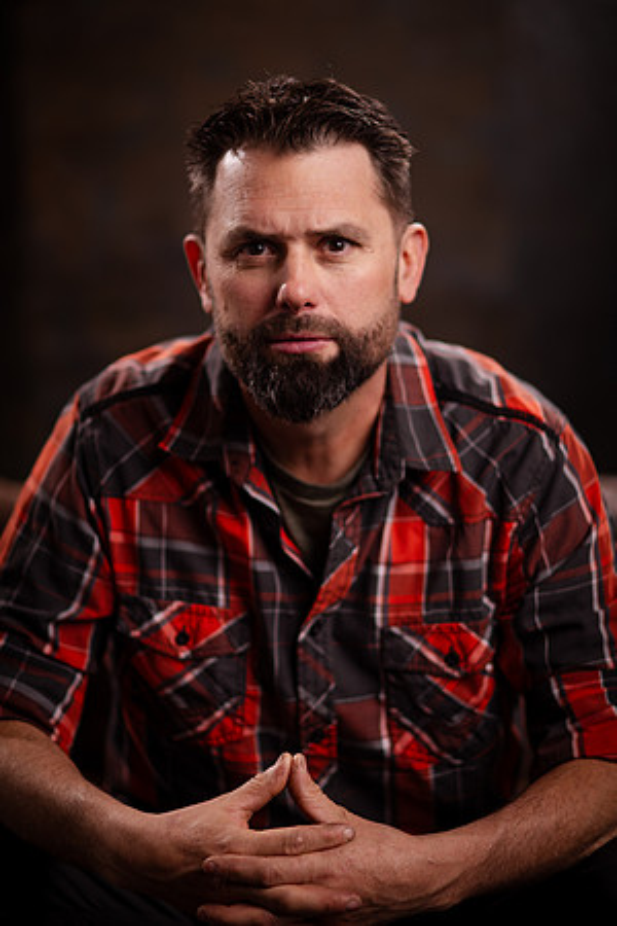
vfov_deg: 19.5
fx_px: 2699
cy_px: 463
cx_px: 308
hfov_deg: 13.0
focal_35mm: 105
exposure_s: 1/160
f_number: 2
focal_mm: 105
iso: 200
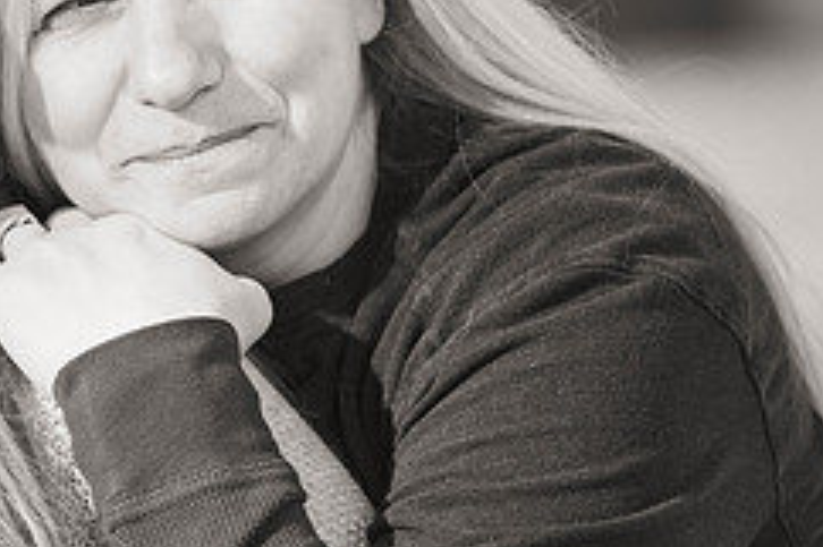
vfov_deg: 3.0
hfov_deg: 4.5
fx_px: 10417
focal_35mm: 456
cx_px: 27
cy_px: 161
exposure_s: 1/2000
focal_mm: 190
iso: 640
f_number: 3.2
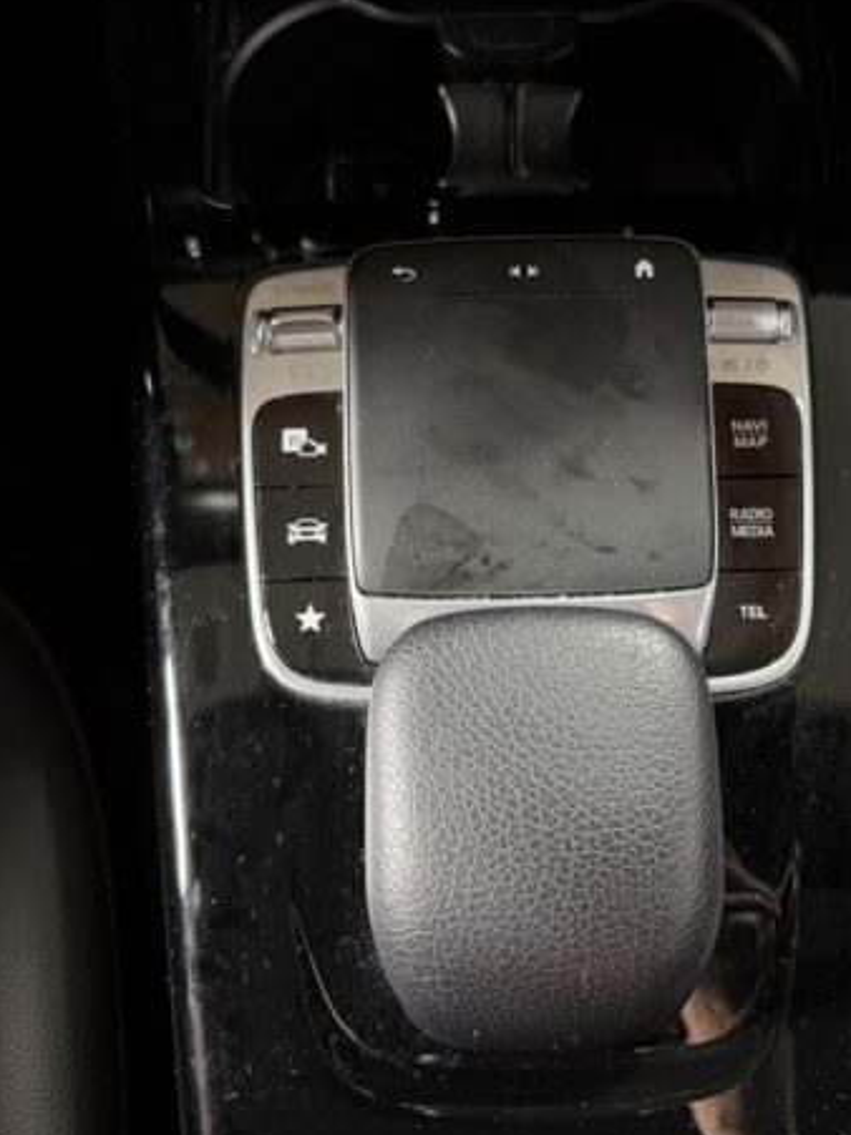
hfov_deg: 42.8
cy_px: 568
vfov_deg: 55.4
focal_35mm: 33
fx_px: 1082
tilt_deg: -77.1
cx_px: 488
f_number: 1.78
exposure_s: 1/25
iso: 800
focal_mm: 6.76
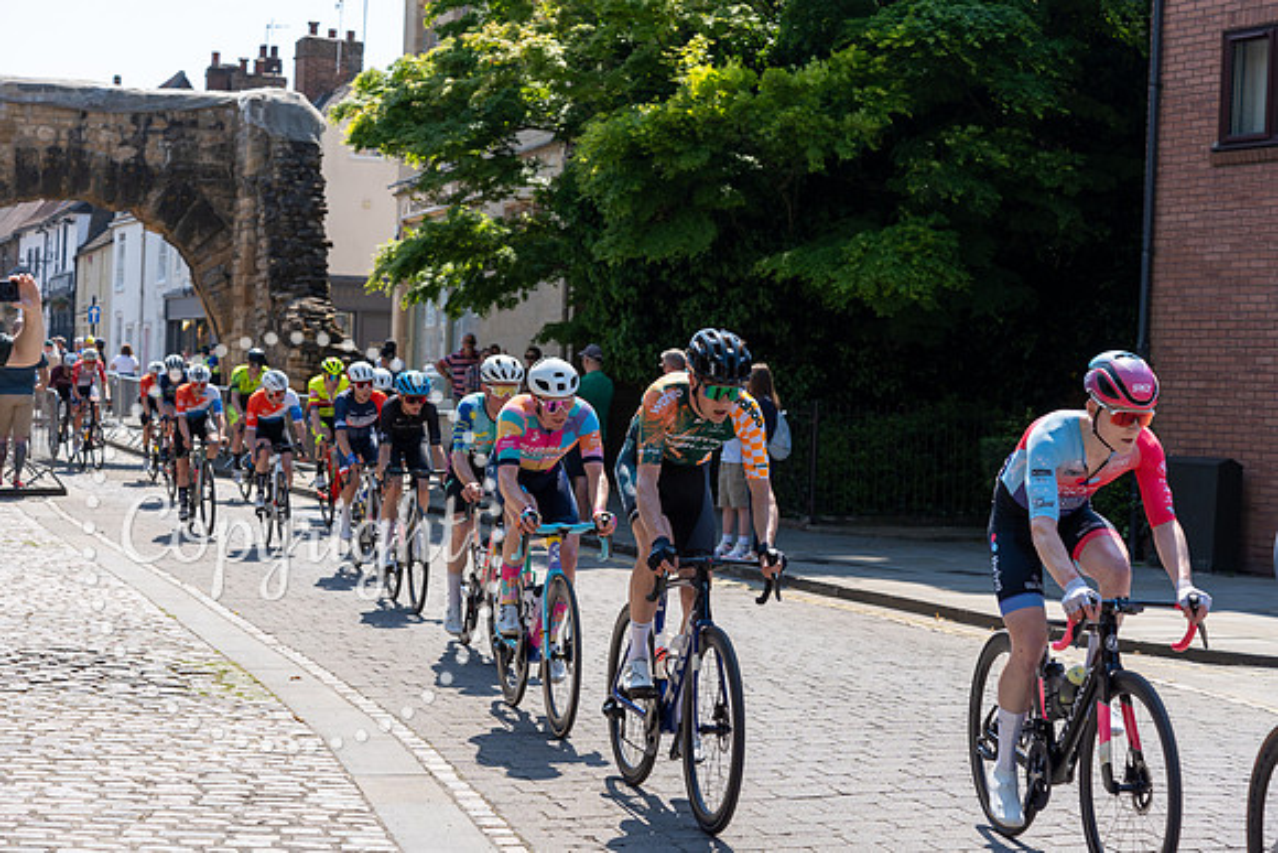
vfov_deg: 20.0
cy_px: 426
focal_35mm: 68
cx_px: 639
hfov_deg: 29.6
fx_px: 2414
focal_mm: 68
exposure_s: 1/800
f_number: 5
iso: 160
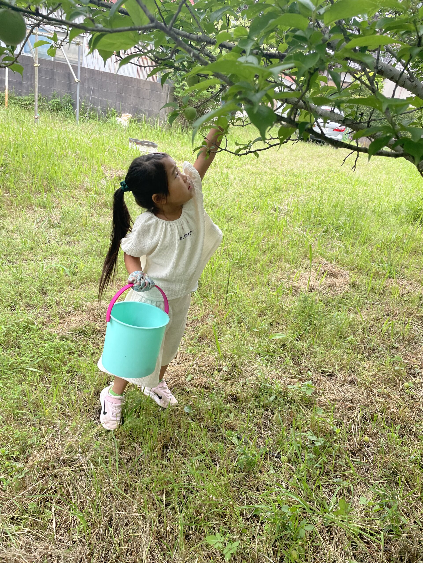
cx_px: 212
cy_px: 282
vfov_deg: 67.3
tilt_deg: -23.1
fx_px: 424
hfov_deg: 53.1
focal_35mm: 26
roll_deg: -11.3
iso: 32
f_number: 1.6
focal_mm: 4.2
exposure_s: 1/259
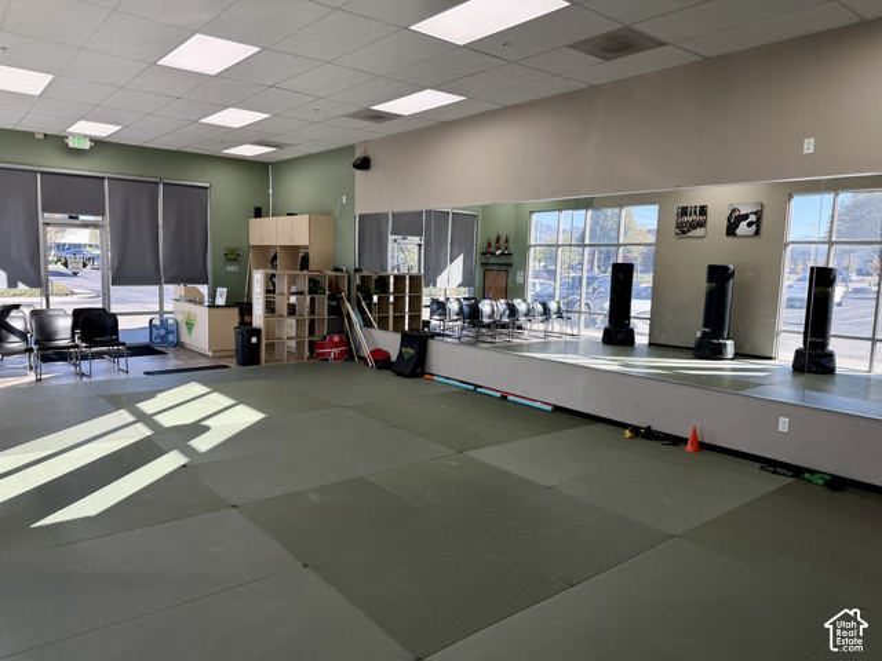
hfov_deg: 71.6
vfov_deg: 56.8
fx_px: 612
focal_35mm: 24
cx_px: 441
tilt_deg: -6.9
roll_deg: -1.1
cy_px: 330
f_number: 1.78
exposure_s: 1/339
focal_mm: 6.76
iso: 100
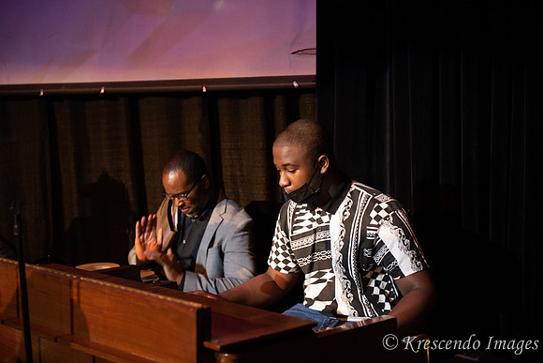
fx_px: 935
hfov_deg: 32.4
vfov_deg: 21.9
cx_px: 272
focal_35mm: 62
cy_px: 182
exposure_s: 1/200
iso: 3200
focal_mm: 62
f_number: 2.8
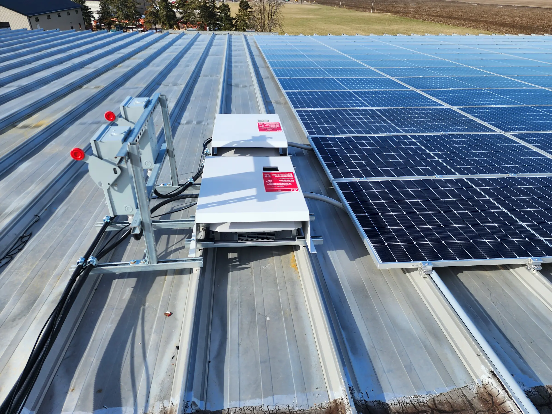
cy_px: 207
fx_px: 367
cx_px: 276
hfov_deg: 73.9
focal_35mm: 23
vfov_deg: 58.9
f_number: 1.8
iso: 12
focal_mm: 6.4
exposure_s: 1/682
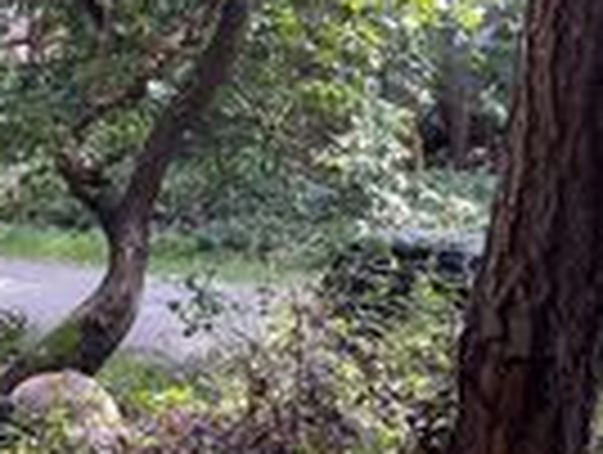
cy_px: 497
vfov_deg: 15.5
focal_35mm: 93
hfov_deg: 19.0
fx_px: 1623
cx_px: -238
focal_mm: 5.1
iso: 32
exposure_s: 1/157
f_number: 1.6
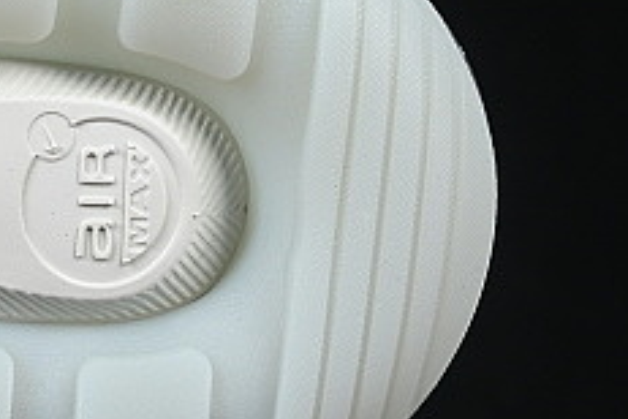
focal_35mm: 351
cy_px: -79
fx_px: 6123
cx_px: -527
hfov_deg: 5.8
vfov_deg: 3.9
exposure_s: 1/80
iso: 160
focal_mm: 50
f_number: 8
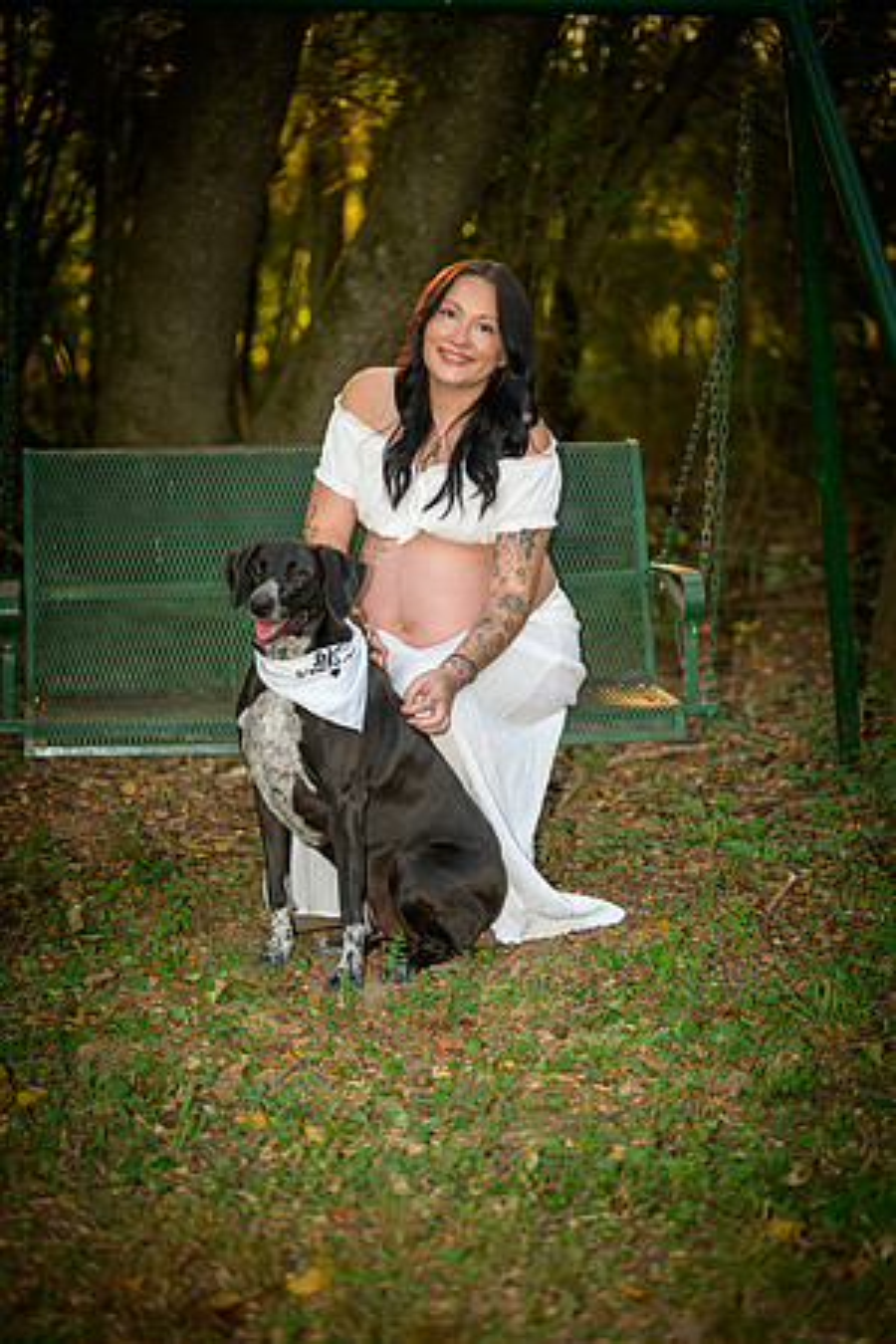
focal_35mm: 105
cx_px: 448
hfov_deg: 13.0
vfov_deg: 19.5
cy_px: 672
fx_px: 3920
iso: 200
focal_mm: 105
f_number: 3.3
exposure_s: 1/60
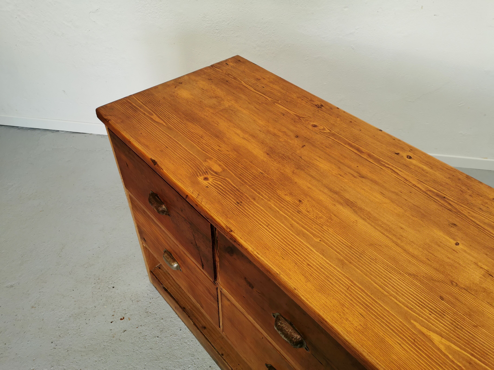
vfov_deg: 51.4
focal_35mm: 27
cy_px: 185
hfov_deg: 65.3
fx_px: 385
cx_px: 247
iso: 100
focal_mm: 5.58
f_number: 1.8
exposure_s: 1/100
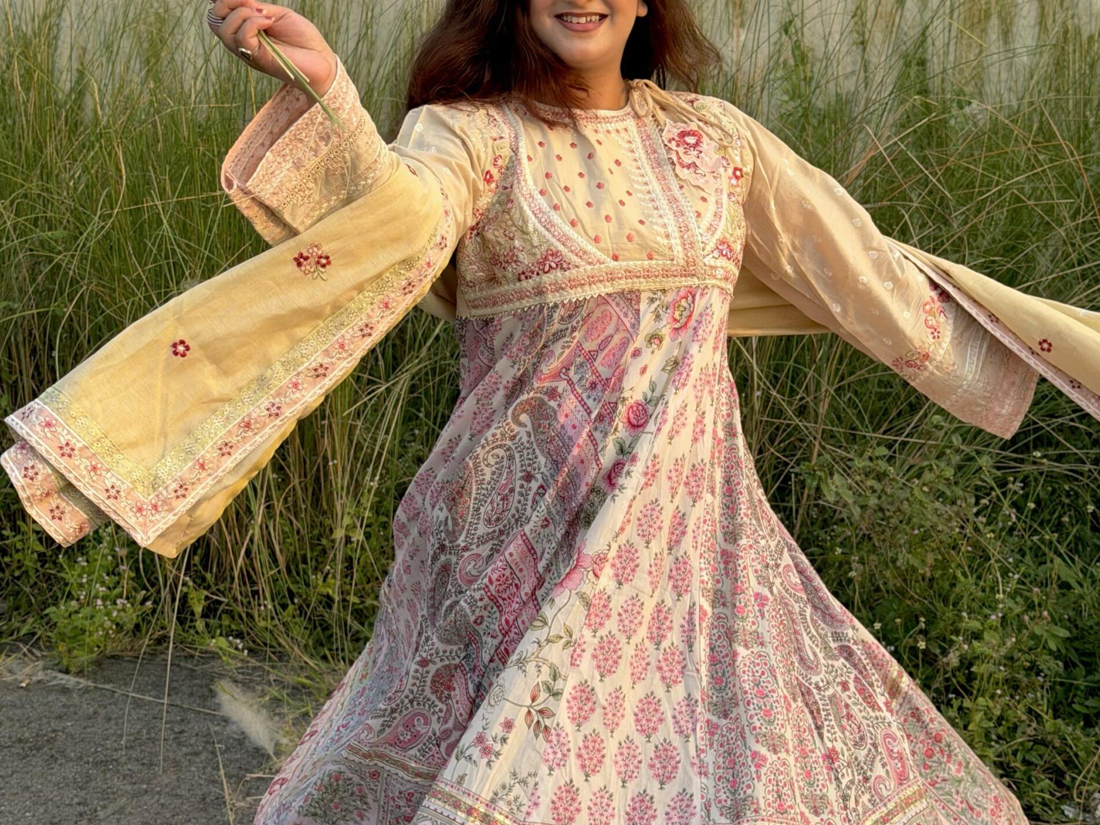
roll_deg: +0.7
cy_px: 470
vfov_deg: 22.6
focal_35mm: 65
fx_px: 2066
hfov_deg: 29.8
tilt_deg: -13.6
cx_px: 557
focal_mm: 6.76
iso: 64
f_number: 1.78
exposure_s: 1/636
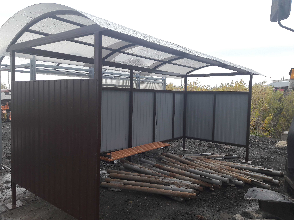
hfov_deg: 63.4
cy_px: 110
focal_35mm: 28
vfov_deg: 49.7
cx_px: 147
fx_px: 238
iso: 40
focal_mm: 3.7
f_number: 1.9
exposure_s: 1/100
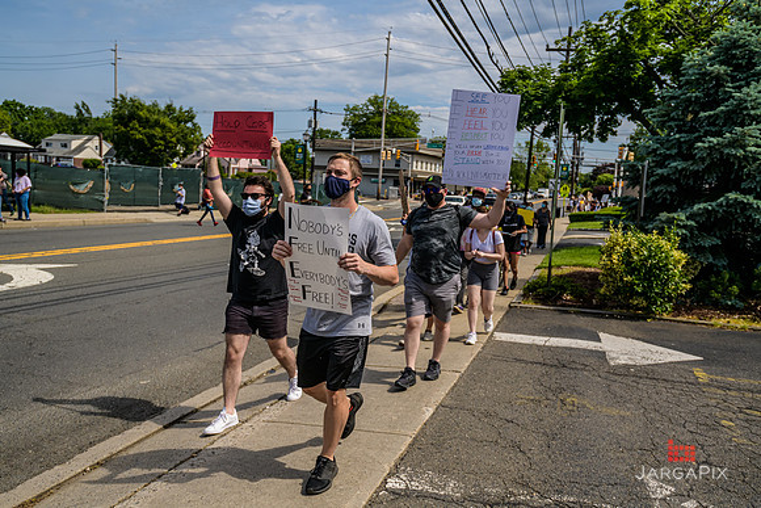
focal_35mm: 27
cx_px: 380
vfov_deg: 48.0
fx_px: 571
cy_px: 254
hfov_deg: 67.4
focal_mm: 27
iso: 200
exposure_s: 1/4000
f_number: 4
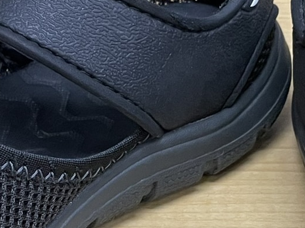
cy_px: 200
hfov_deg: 10.4
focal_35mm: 191
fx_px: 1683
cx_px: 174
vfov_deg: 7.8
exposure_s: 1/92
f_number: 2
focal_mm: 6
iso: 200
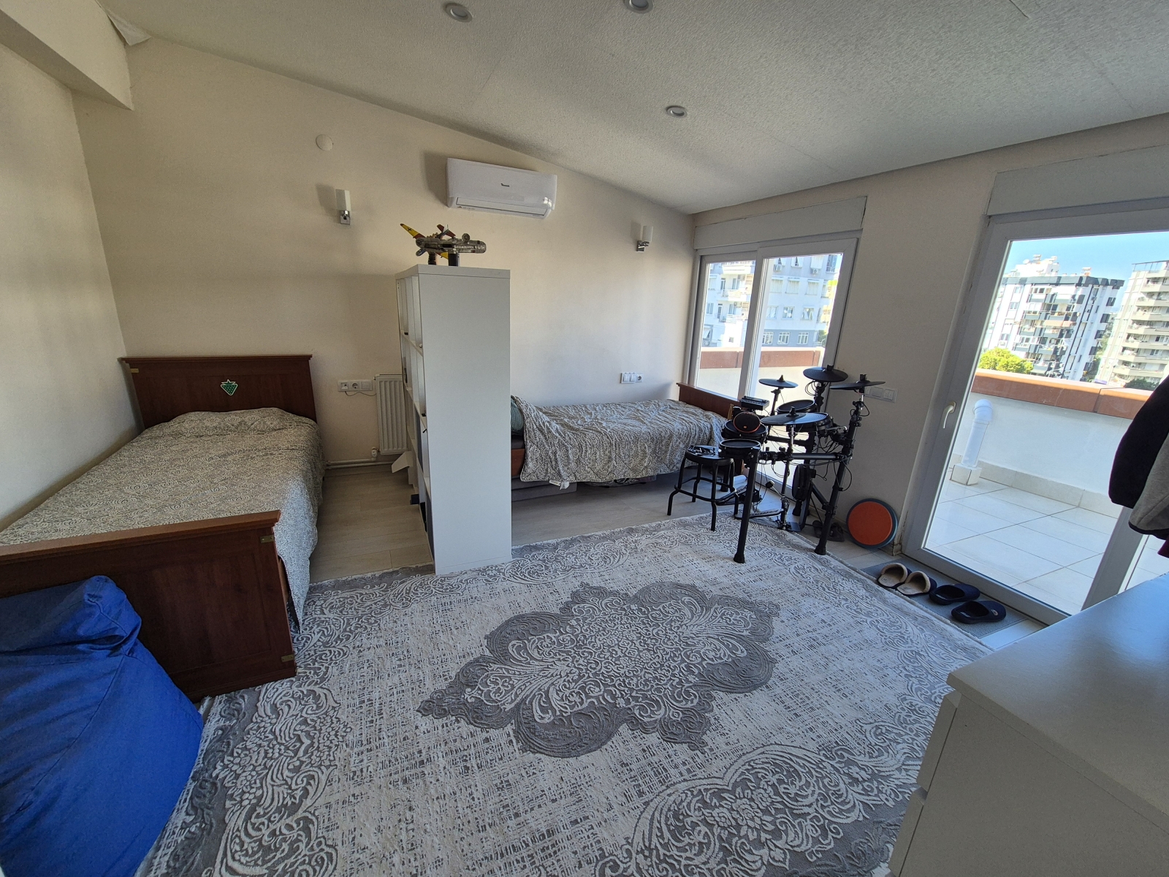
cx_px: 584
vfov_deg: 89.9
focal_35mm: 13
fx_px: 439
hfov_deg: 106.2
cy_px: 438
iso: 50
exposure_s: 1/221
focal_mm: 2.2
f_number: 2.2
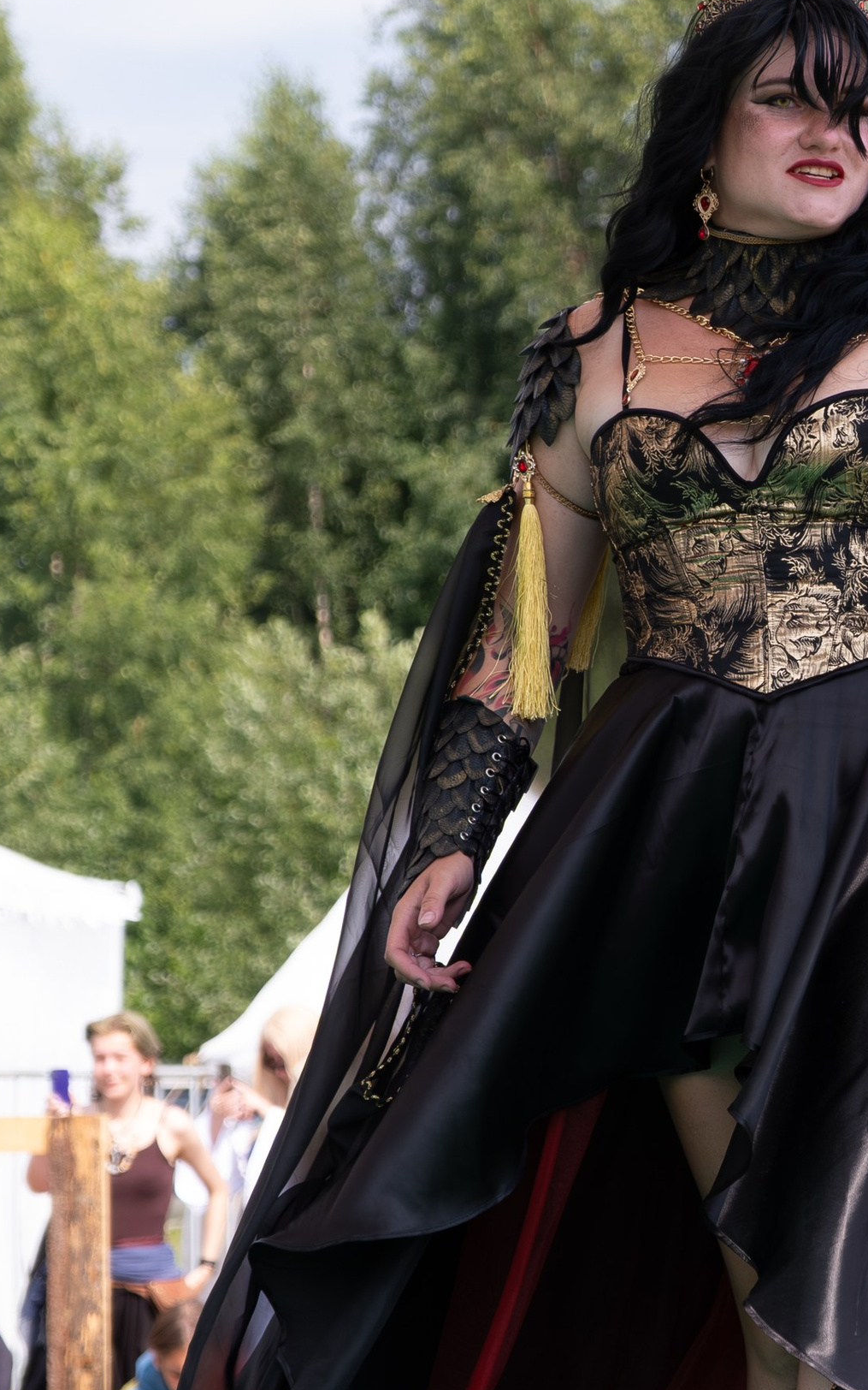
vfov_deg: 10.5
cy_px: 713
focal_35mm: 200
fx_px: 7570
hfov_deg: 6.5
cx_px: 836
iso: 160
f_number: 4
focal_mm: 55
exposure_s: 1/800
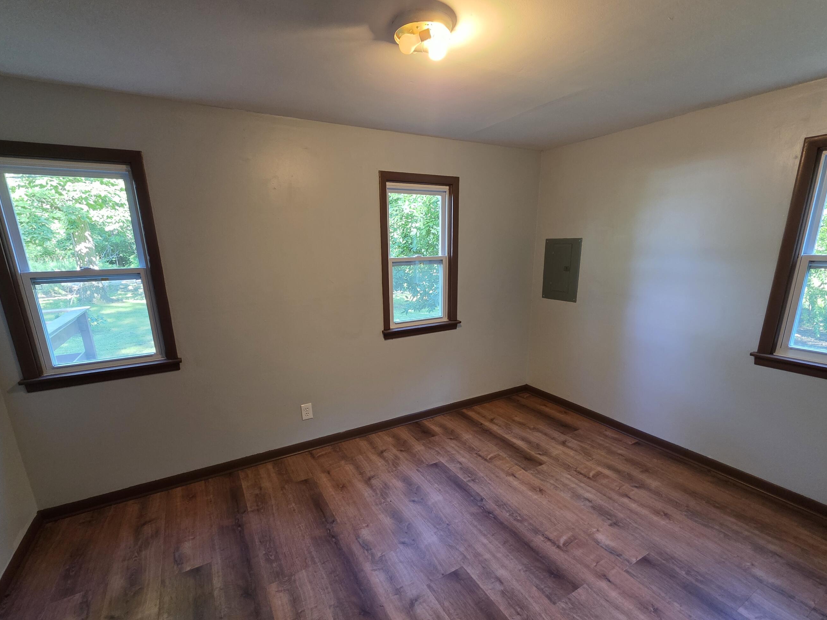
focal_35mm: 15
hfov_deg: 98.2
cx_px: 414
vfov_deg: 81.5
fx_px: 358
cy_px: 342
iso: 320
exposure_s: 1/60
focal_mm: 2.2
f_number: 1.9
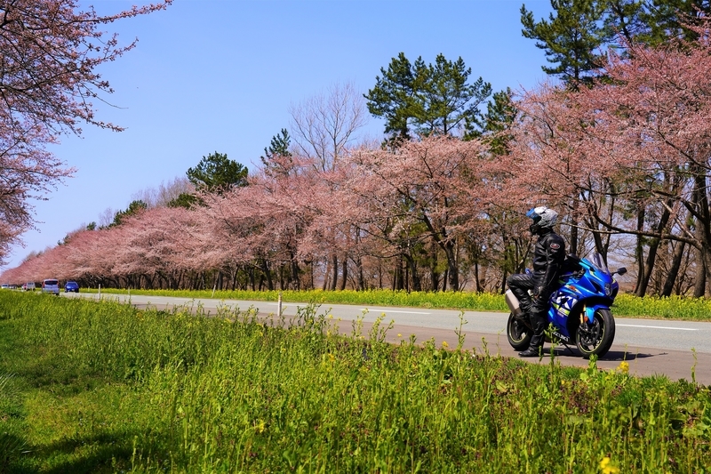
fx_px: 790
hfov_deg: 48.5
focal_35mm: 40
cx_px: 356
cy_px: 237
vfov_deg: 33.4
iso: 100
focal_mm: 40
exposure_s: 1/640
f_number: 5.6
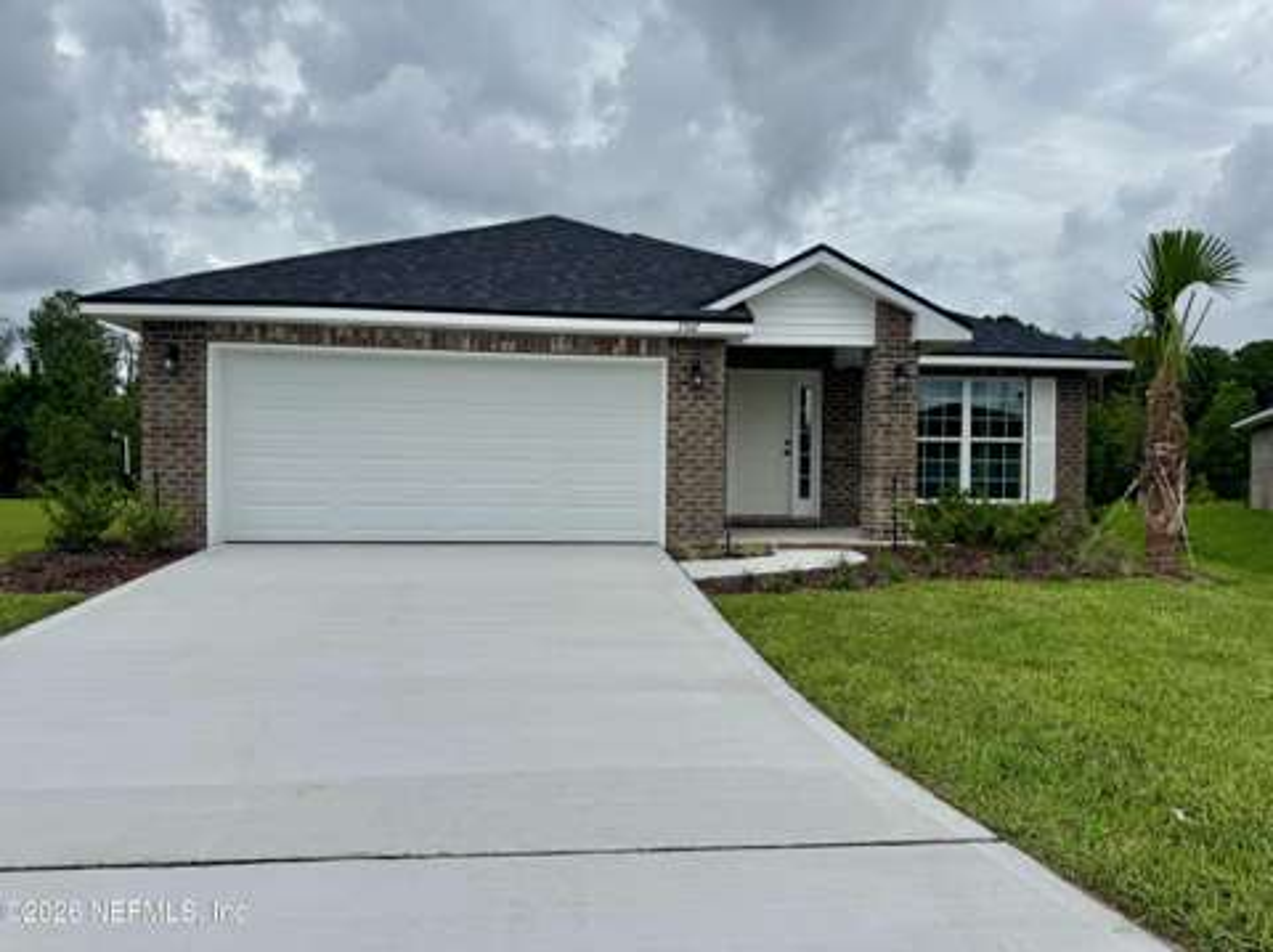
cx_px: 636
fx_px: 882
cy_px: 476
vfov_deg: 56.7
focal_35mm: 24
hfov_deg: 71.7
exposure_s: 1/5814
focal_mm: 6.76
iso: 80
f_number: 1.78
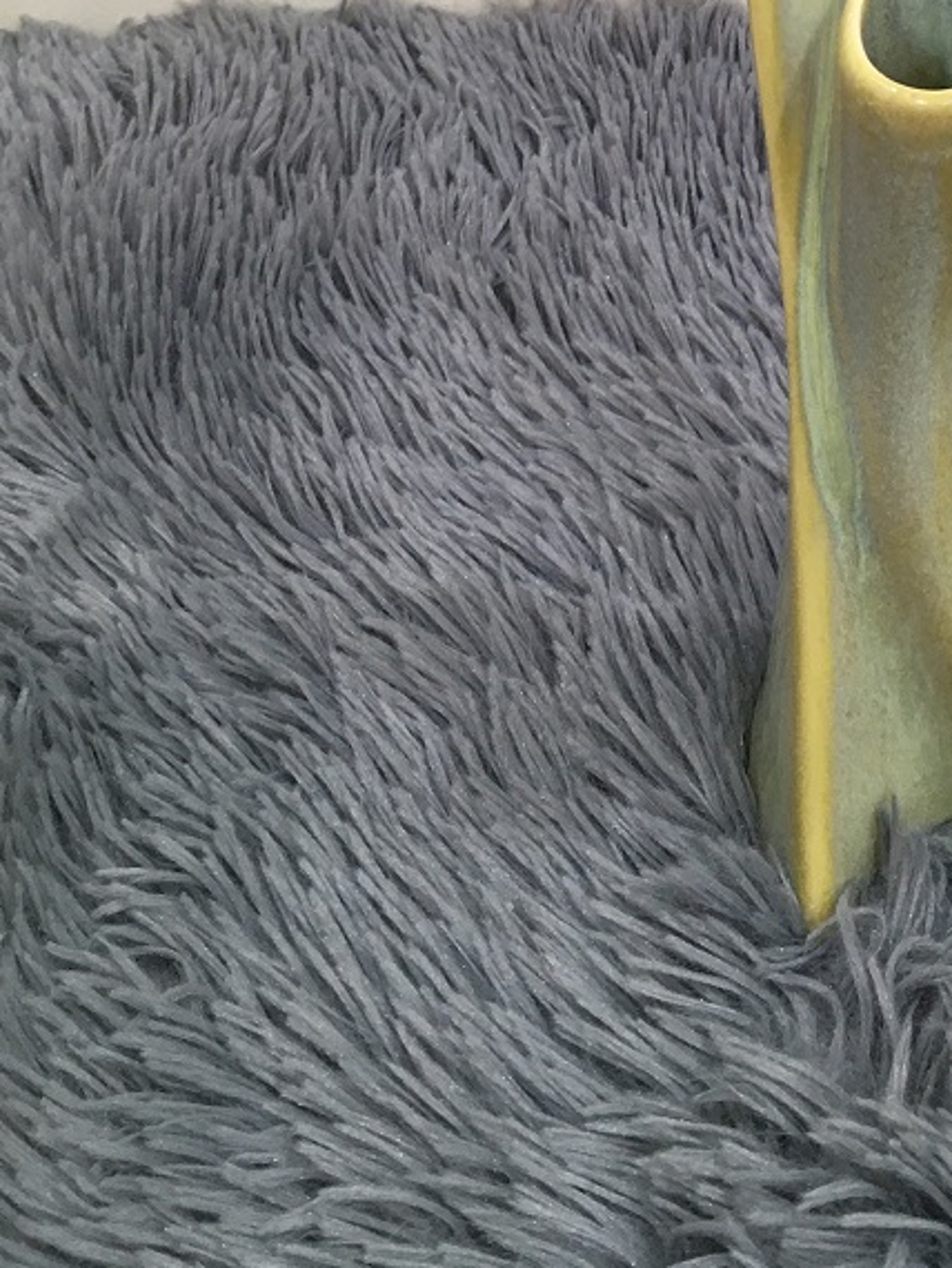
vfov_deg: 29.2
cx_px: 883
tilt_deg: -36.4
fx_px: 2235
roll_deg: -1.1
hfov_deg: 23.3
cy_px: -58
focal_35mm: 61
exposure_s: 1/33
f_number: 2.2
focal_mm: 4.15
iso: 100
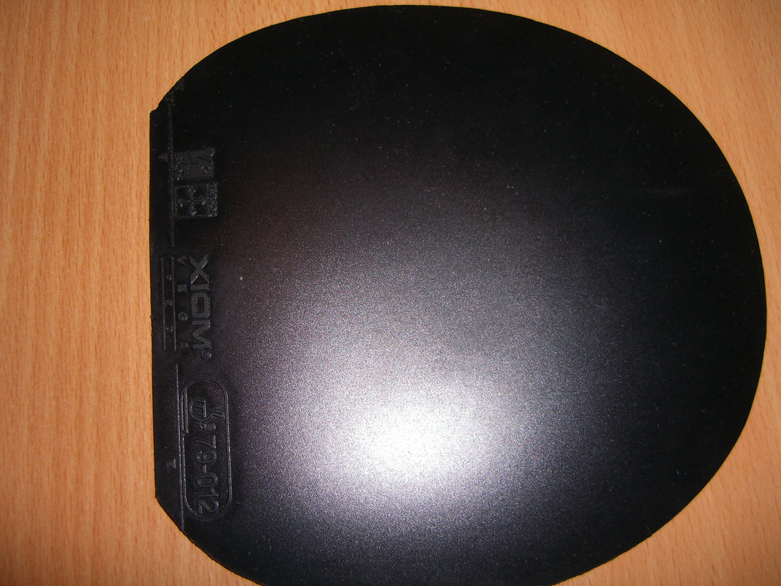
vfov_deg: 37.7
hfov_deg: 49.0
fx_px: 857
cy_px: 293
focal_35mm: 38
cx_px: 390
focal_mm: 7.9
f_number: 2.8
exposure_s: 1/60
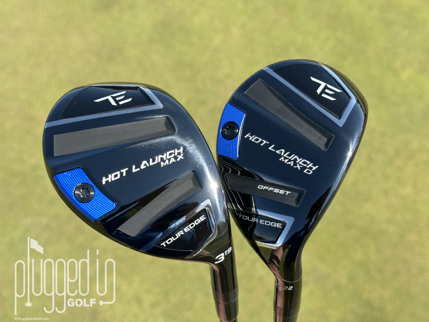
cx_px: 214
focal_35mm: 49
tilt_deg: -55.5
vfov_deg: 29.7
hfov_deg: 38.9
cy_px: 162
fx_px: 607
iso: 64
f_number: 1.78
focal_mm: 6.86
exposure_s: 1/1157
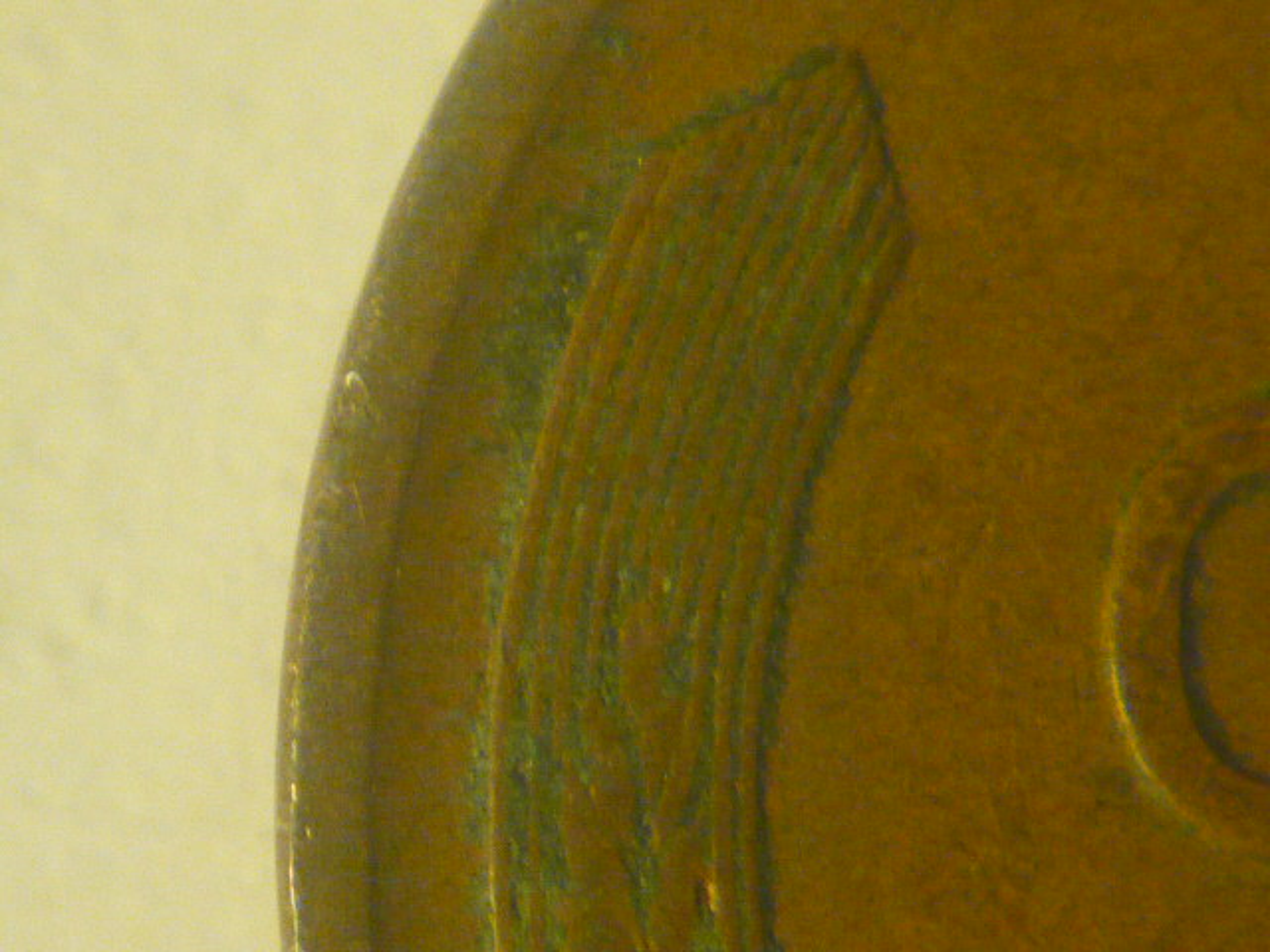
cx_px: 635
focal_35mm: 160
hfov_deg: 12.3
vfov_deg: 9.3
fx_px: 5870
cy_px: 476
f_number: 5.1
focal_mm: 16.5
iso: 800
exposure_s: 1/20
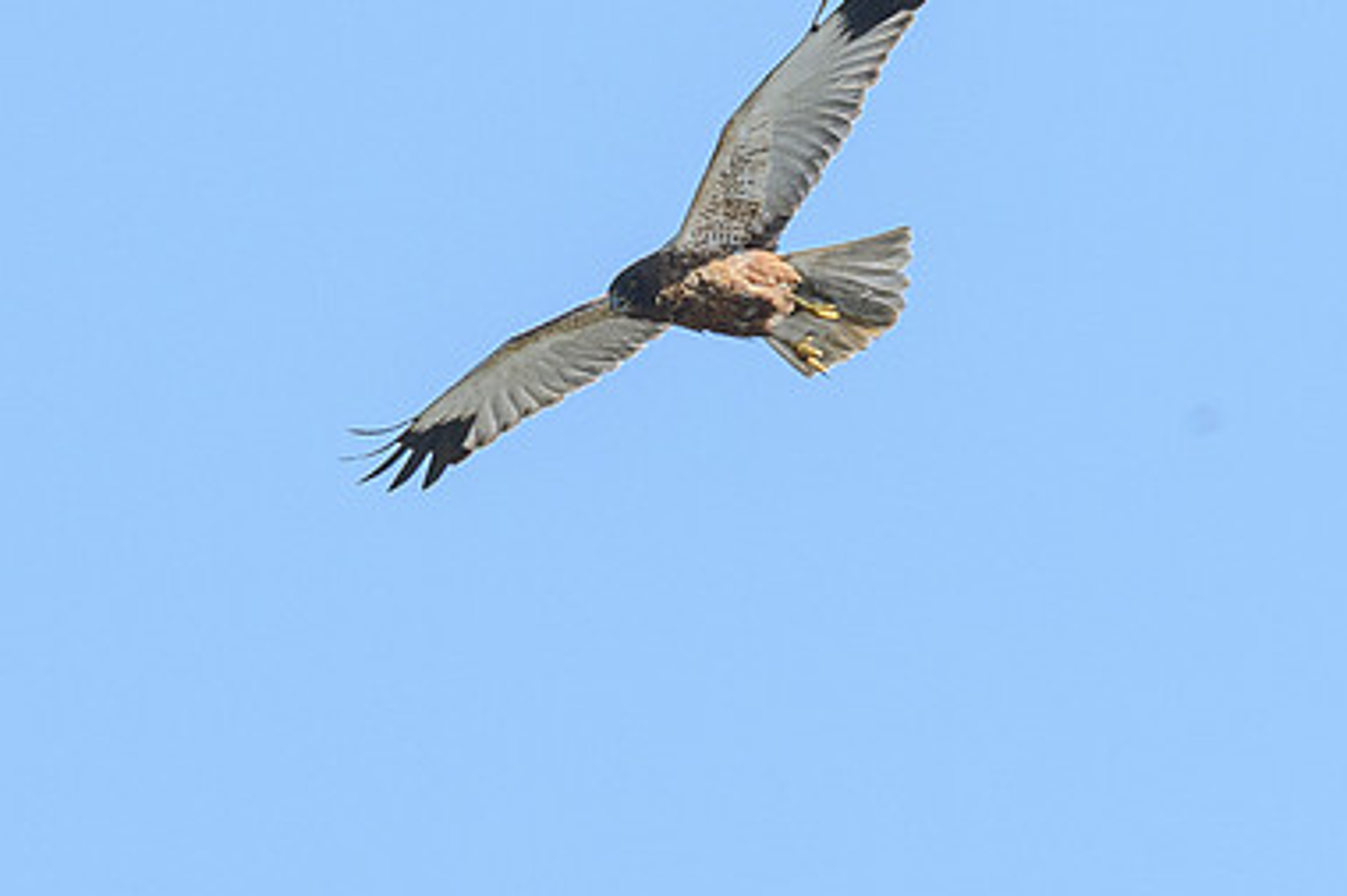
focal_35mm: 1534
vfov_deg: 0.9
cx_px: 549
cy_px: 126
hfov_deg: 1.3
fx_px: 57369
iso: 640
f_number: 8
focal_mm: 400
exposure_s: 1/1600
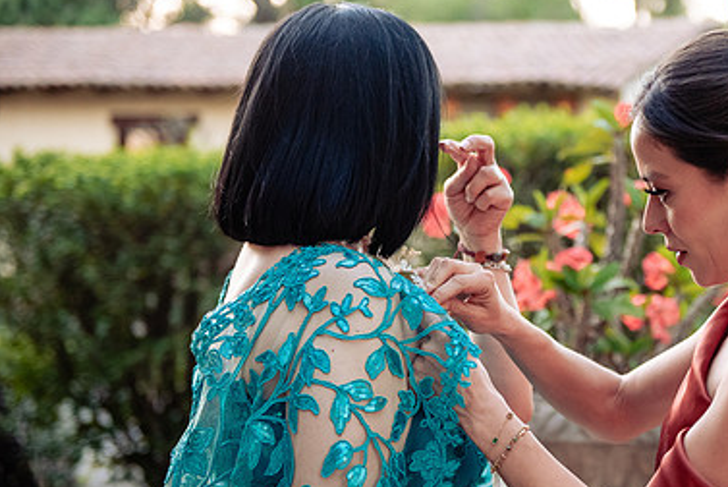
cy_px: 254
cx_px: 556
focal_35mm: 80
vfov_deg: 17.1
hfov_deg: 25.0
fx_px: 1619
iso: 2000
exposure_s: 1/200
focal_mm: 52
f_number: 2.8
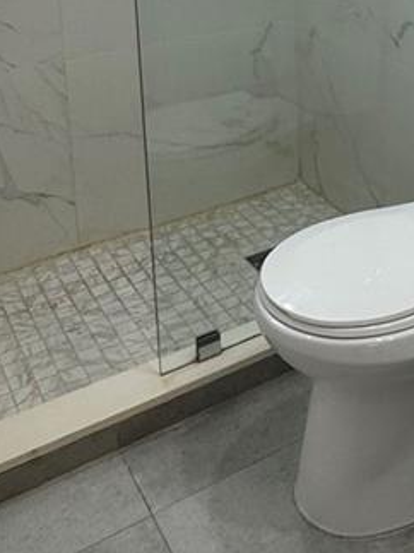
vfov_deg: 32.6
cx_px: 380
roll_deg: +0.8
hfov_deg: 27.0
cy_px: -48
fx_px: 830
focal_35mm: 52
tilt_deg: -10.3
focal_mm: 2.22
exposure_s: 1/120
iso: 64
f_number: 2.2
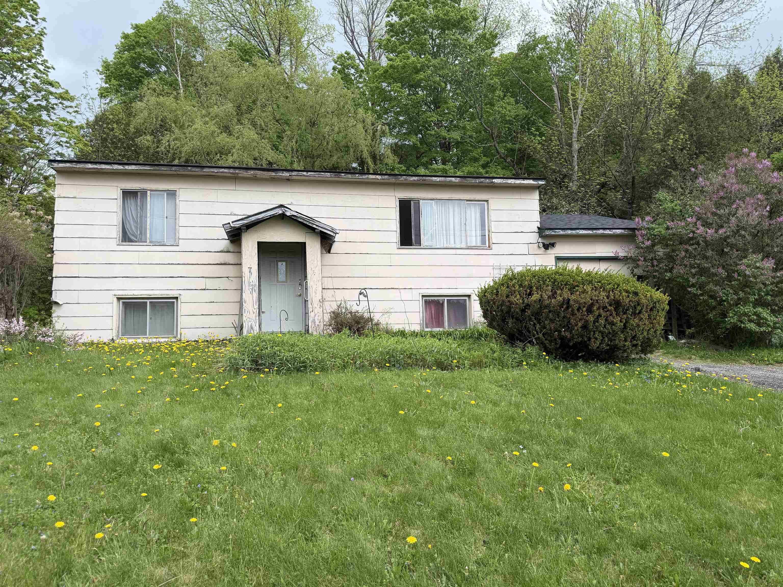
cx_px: 392
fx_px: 543
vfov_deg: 56.8
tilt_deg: +6.0
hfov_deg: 71.6
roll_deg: +1.5
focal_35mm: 24
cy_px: 294
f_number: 1.78
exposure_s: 1/563
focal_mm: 6.76
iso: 80
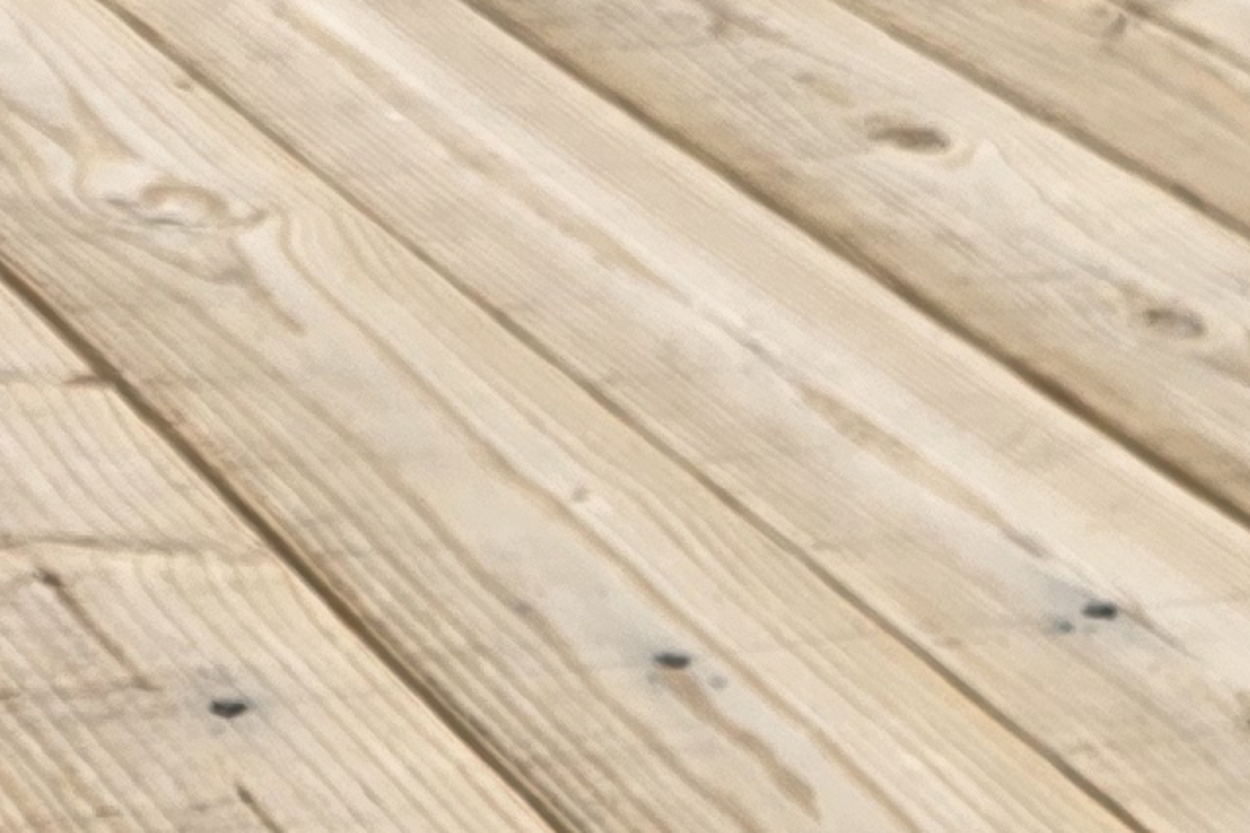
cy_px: 2244
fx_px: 5207
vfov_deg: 8.1
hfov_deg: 13.4
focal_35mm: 150
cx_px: 1464
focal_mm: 6.3
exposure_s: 1/2701
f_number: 1.7
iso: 80
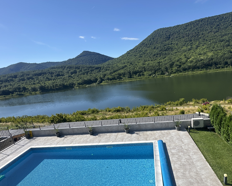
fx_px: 144
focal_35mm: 21
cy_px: 104
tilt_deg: -13.6
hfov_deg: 77.4
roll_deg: +7.0
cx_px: 127
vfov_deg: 65.3
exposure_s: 1/1742
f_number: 2.2
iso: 50
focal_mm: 2.22
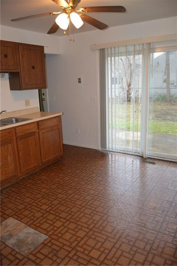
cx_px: 88
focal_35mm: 27
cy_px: 133
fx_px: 200
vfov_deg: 67.4
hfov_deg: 47.8
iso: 450
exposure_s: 1/60
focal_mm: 18
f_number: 3.5
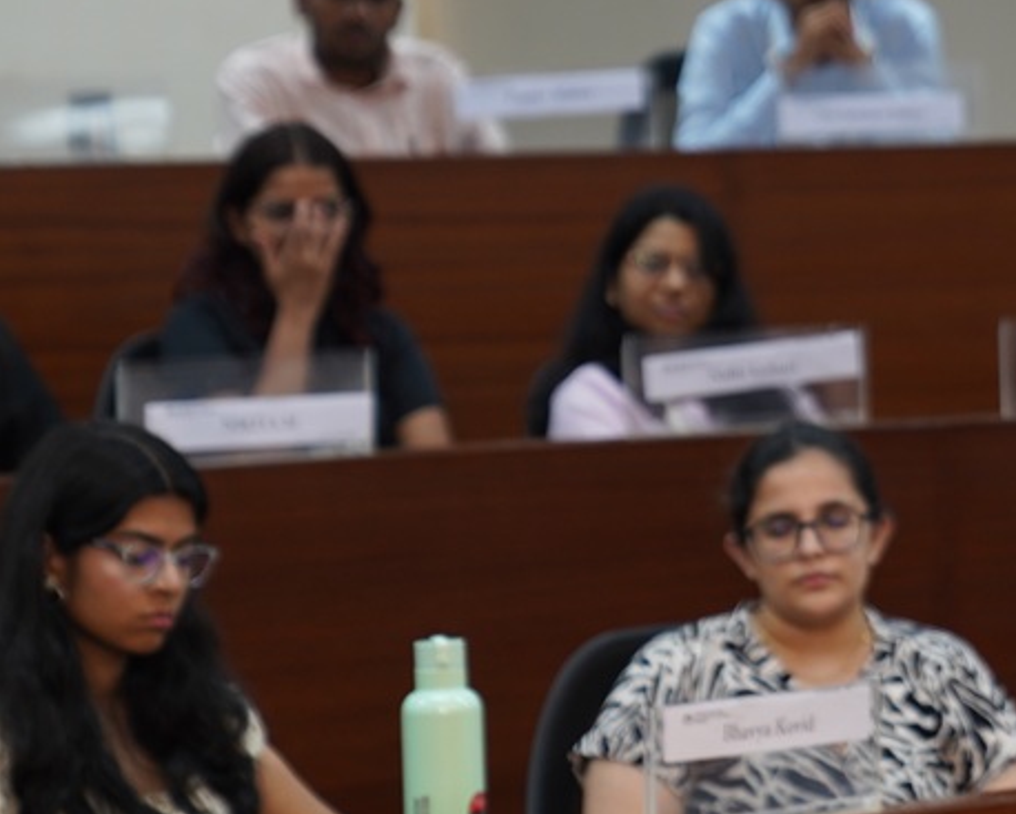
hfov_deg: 8.8
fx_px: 6469
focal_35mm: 215
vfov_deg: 7.2
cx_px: 1411
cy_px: 166
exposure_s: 1/125
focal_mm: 70
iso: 320
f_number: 3.2
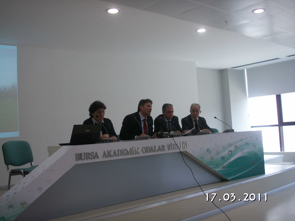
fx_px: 315
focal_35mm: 37
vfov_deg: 38.7
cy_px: 110
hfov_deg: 50.1
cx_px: 148
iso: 80
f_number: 3.5
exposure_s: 1/40
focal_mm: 7.7
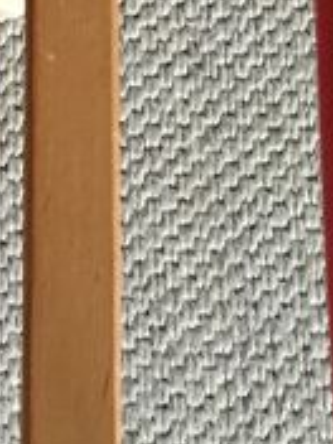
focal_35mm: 132
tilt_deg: -72.5
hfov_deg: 10.5
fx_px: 1693
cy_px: 177
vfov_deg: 14.9
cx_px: -283
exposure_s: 1/17
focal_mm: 4.15
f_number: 2.2
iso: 320
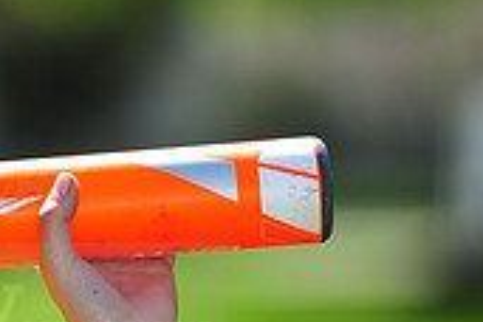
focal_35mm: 680
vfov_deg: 2.0
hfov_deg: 3.0
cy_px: 280
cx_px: -322
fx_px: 9123
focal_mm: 200
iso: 200
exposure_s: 1/800
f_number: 4.5
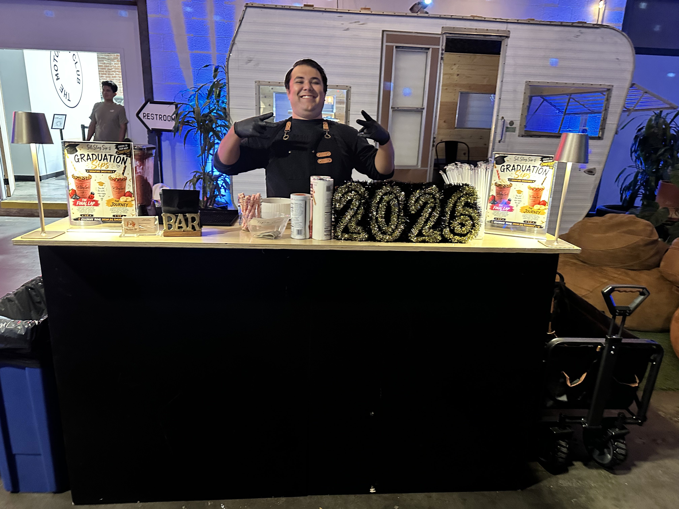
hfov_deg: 71.6
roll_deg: -2.6
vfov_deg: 56.8
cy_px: 254
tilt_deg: -16.0
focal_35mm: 24
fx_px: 471
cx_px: 340
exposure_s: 1/30
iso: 1000
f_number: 1.78
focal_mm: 6.86
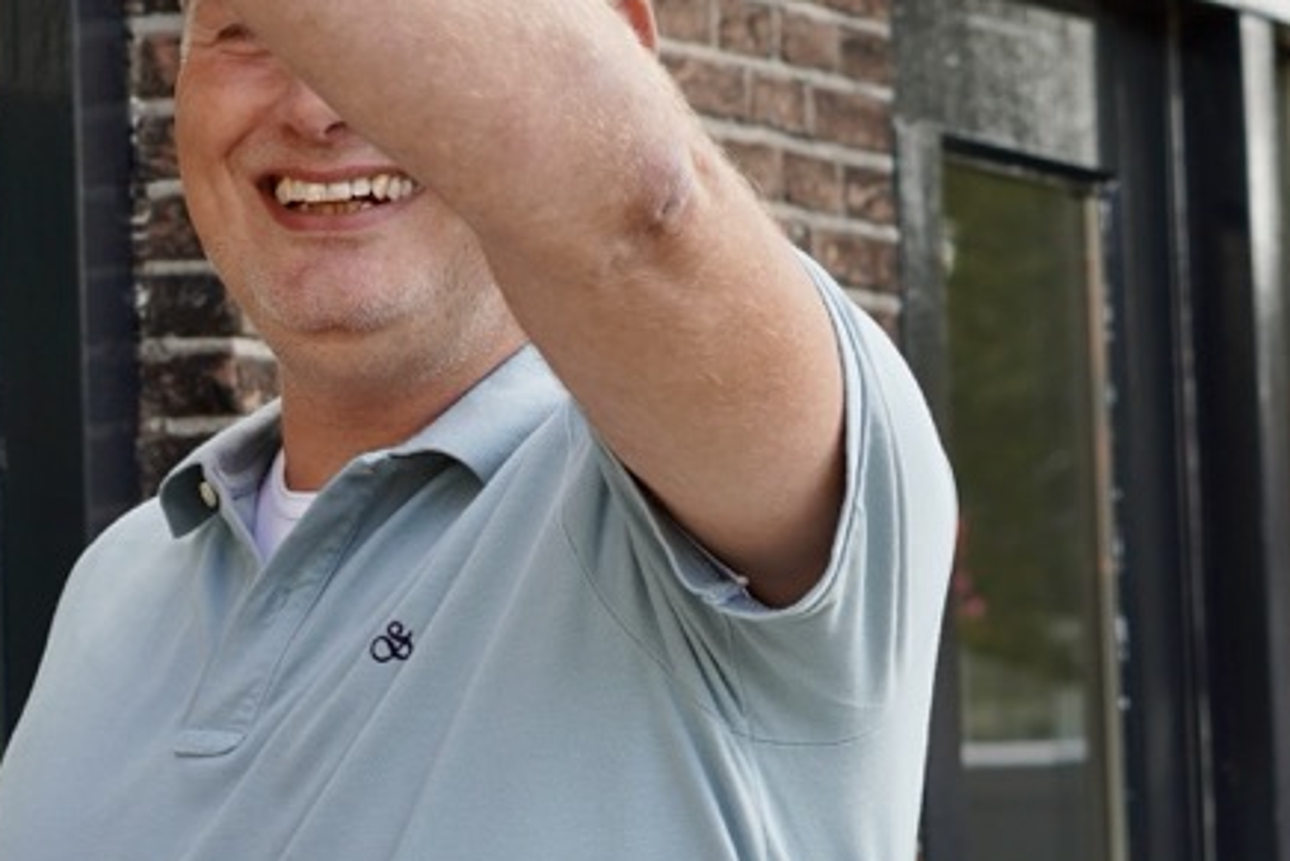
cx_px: -322
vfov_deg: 6.2
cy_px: 646
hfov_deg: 9.2
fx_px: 7885
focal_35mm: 220
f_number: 5
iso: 100
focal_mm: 50
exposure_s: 1/200
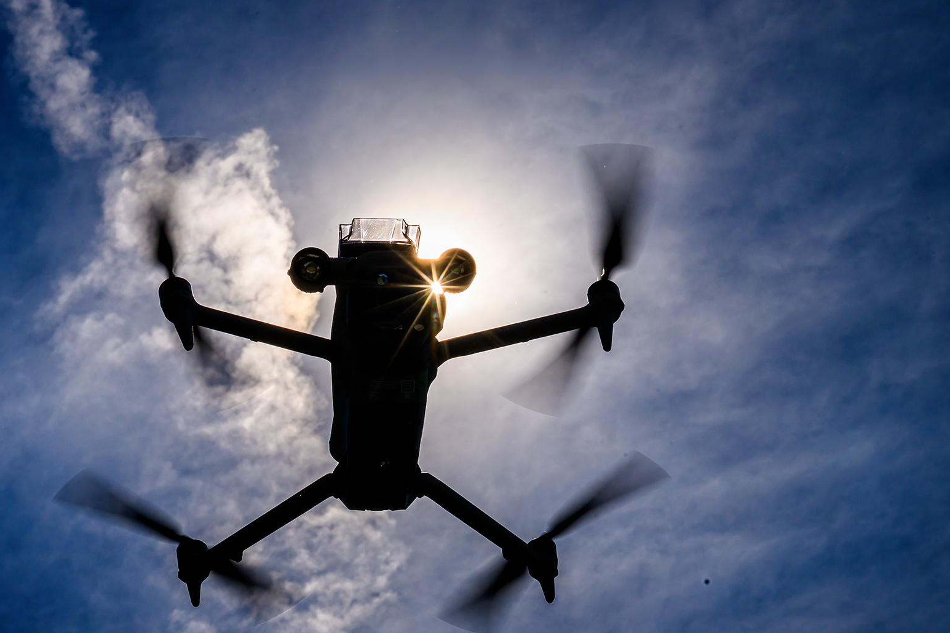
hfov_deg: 23.3
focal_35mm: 87
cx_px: 376
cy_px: 375
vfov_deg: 15.7
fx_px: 2296
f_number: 22
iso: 160
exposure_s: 1/1000
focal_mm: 70
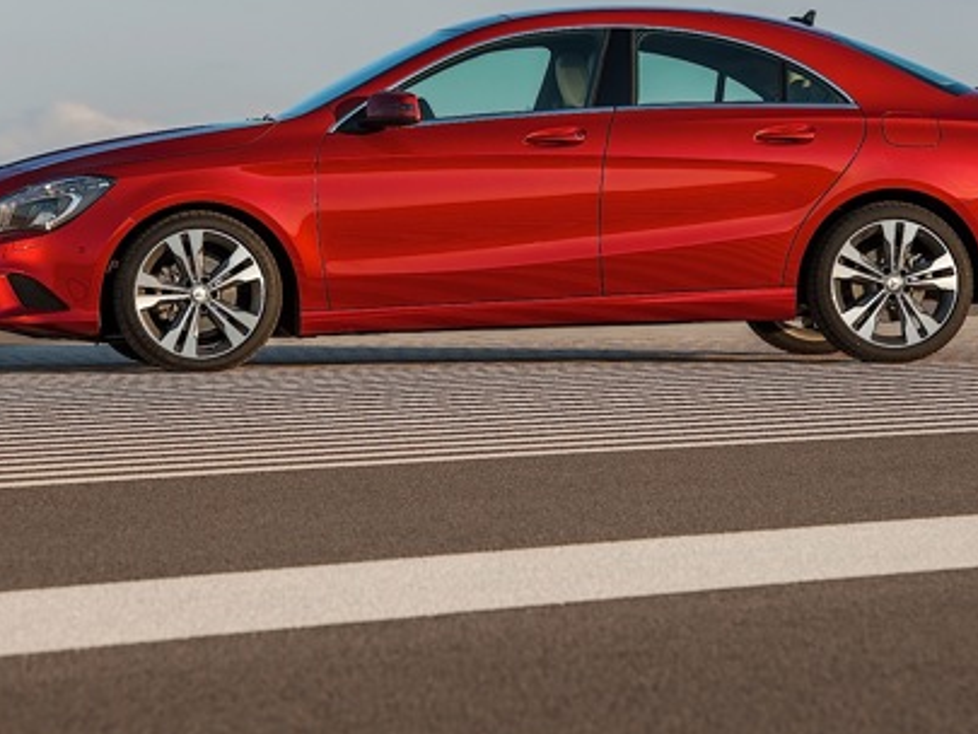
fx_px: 5794
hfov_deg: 9.6
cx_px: 514
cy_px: 233
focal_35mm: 205
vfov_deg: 7.2
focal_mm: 135
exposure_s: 1/125
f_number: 8
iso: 100
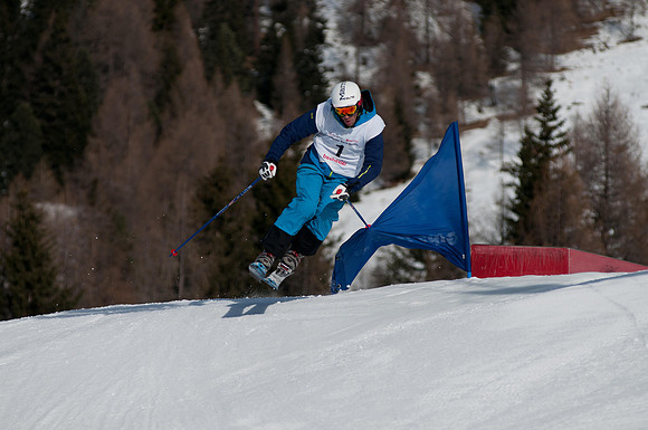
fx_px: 4584
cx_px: 324
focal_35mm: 255
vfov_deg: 5.4
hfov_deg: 8.1
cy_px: 215
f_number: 3.5
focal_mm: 170
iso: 200
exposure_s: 1/2000
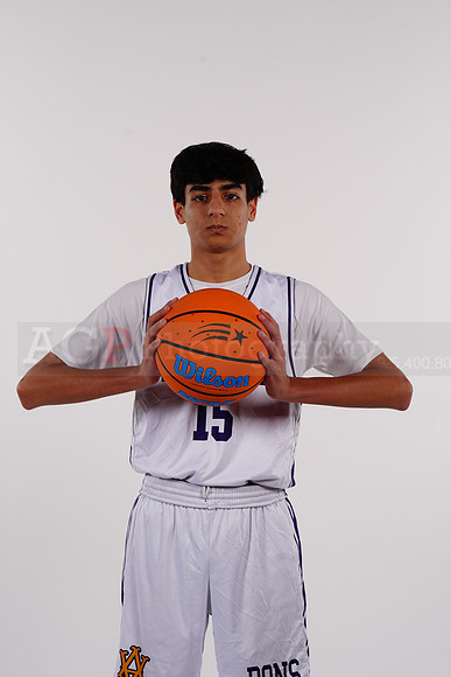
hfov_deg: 9.4
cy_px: 338
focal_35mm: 146
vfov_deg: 14.1
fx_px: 2742
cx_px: 226
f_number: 10
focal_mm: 146
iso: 200
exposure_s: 1/500
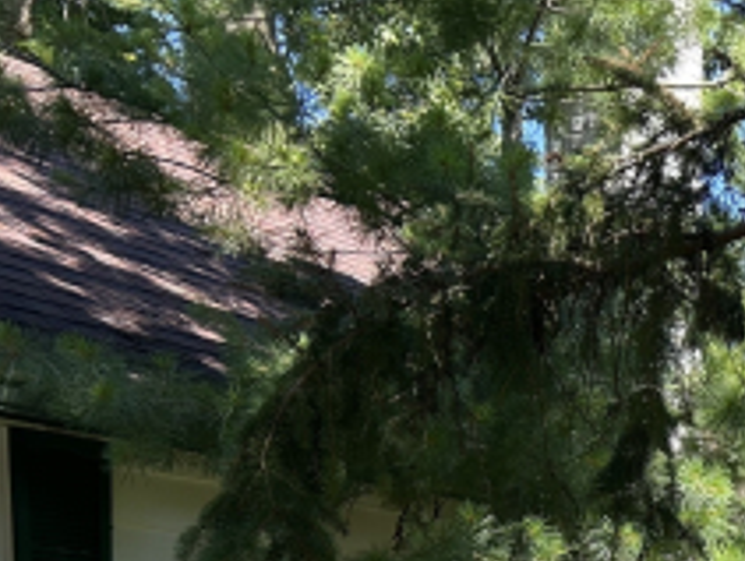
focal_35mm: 82
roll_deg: +1.2
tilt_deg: -1.8
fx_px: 1768
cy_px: 808
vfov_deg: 16.6
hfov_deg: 20.6
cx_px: 1089
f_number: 1.5
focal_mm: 5.7
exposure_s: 1/808
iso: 50
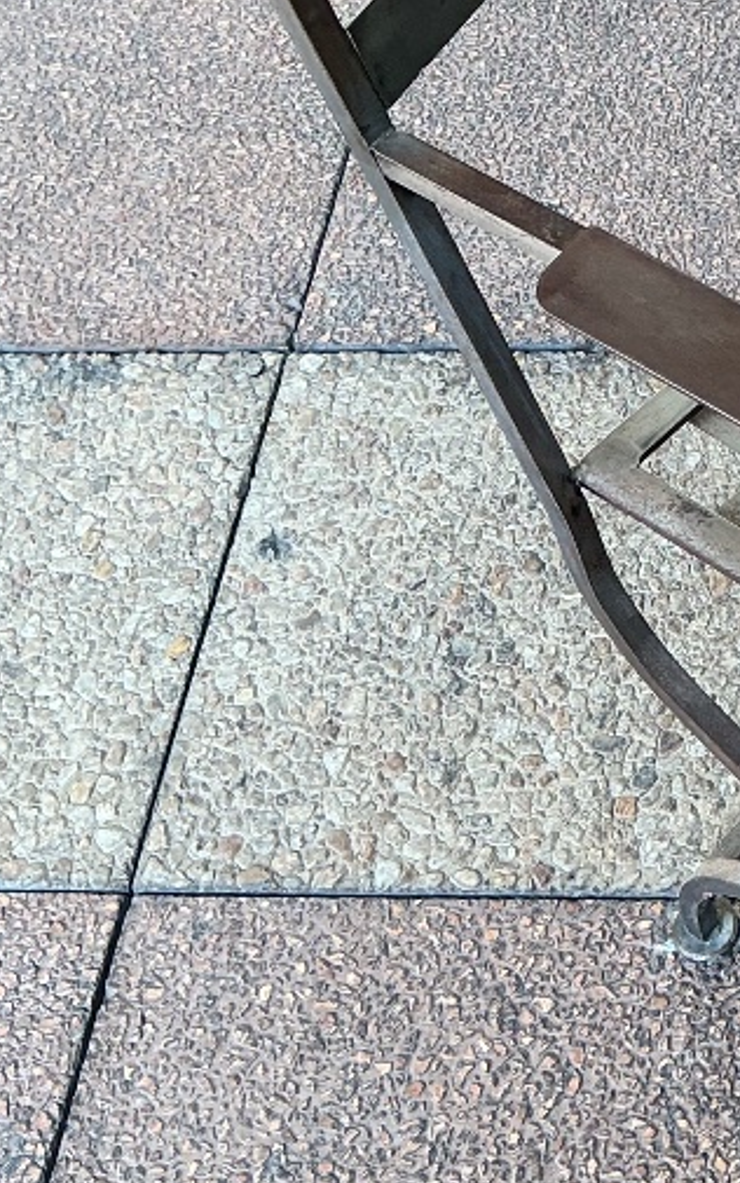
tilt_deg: -49.7
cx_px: 986
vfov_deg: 27.5
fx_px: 2354
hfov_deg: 16.8
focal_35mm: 73
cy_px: 204
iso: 32
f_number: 1.8
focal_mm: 3
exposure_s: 1/120
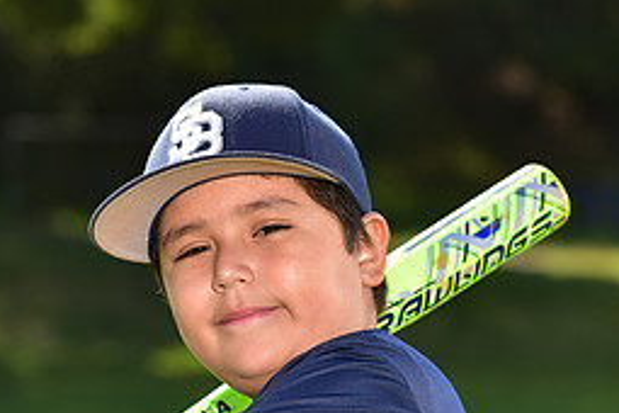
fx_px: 5278
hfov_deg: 6.7
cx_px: 266
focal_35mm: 307
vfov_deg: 4.5
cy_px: 525
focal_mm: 135
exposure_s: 1/250
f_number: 5.6
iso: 100
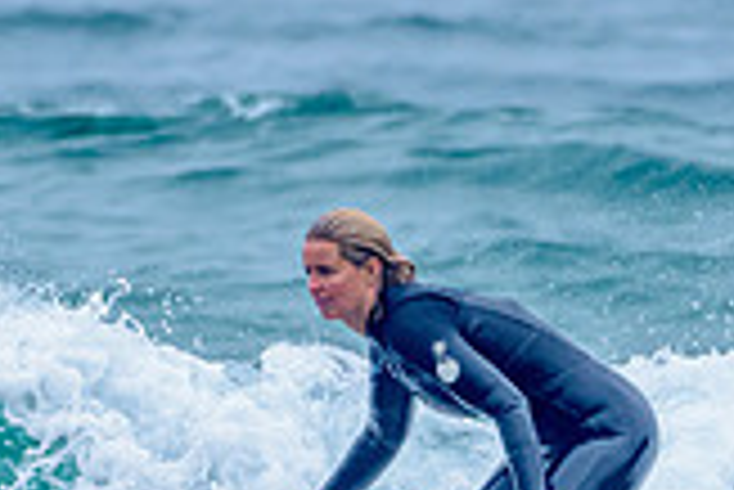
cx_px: 576
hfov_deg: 0.9
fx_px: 45486
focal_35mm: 2229
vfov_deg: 0.6
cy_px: 522
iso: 720
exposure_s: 1/2000
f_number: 5.6
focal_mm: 500
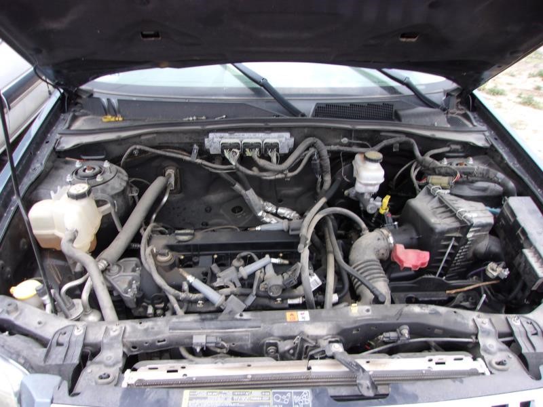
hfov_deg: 65.3
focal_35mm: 27
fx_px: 424
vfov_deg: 51.4
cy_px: 204
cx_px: 272
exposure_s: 1/52
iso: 80
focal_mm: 4.9
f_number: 3
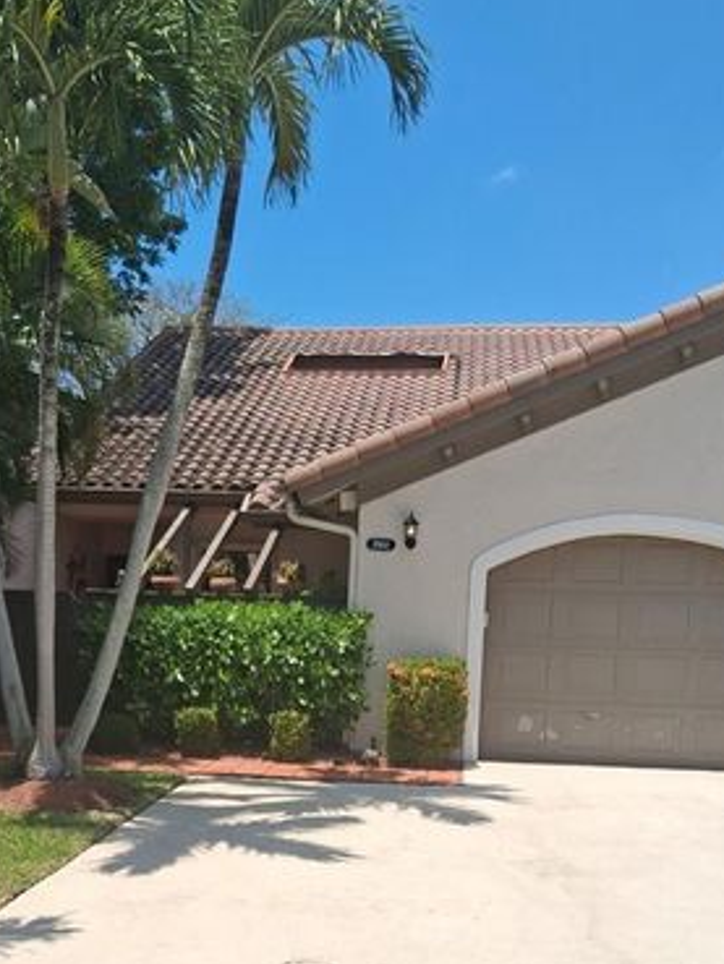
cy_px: 767
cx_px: 246
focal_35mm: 47
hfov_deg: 30.7
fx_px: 1310
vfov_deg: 38.9
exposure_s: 1/718
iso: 25
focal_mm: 3.98
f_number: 1.8
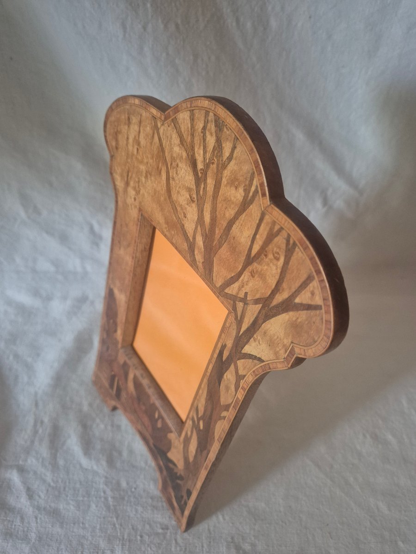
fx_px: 369
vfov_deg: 73.9
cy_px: 277
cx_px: 208
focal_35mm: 23
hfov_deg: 58.9
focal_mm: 5.4
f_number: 1.8
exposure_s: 1/100
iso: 800
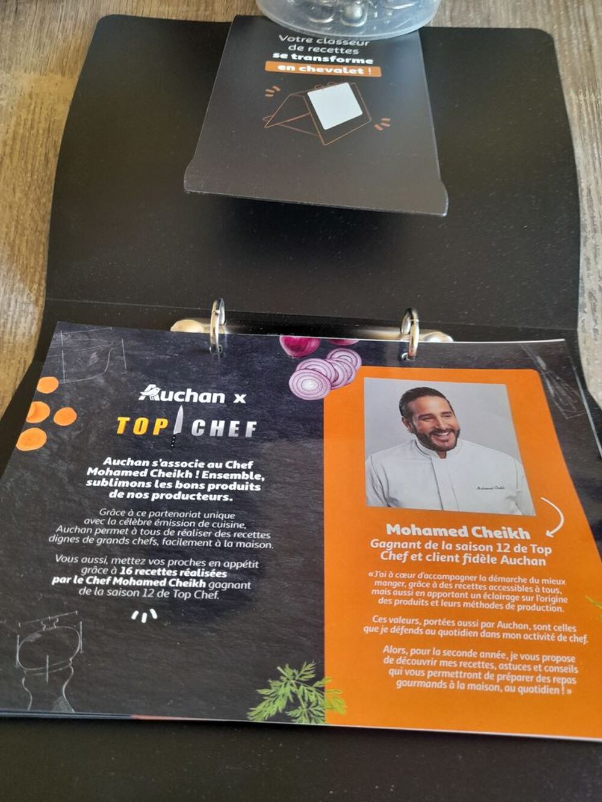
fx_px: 580
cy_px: 401
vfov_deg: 69.4
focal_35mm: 25
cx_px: 301
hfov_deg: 54.9
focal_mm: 4.6
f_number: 2
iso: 160
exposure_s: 1/50
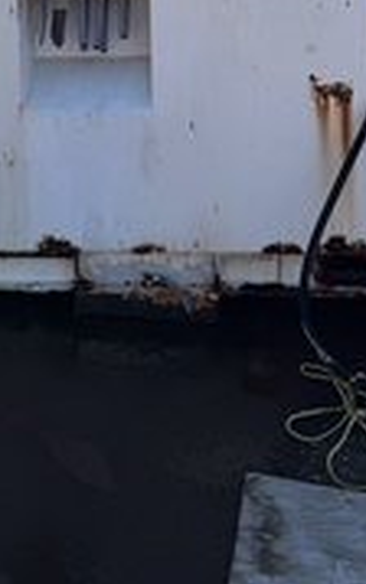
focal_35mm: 57
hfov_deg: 22.8
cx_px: 163
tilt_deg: -1.6
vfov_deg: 31.5
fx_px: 909
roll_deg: -1.9
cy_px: -65
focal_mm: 6.76
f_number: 1.78
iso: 80
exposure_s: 1/4167
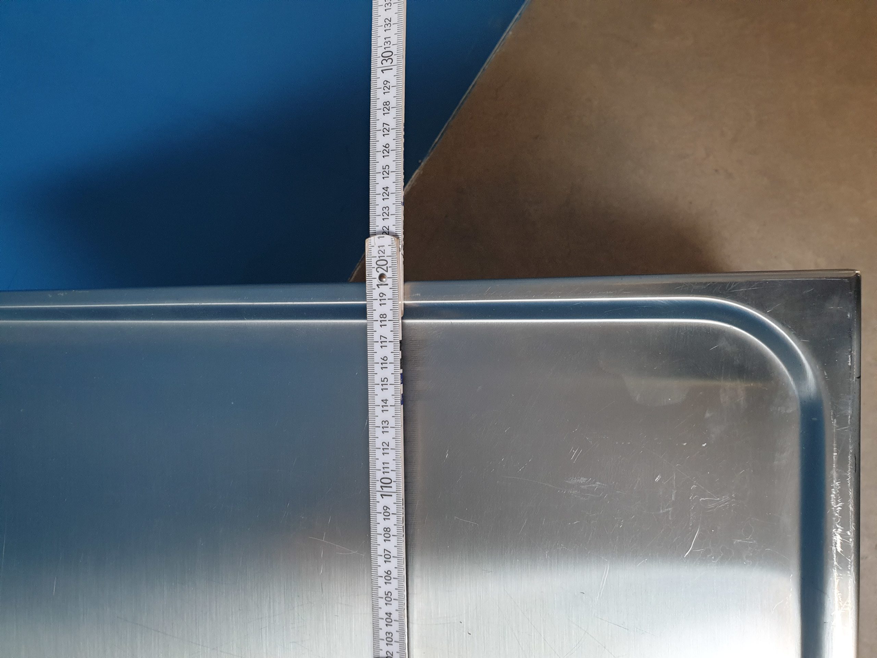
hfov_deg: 67.3
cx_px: 438
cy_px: 329
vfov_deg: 53.1
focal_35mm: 26
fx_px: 659
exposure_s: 1/50
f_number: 2.4
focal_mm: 4.3
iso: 250
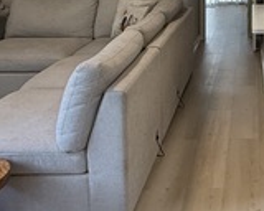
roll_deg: -1.3
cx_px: 283
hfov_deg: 30.0
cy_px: -33
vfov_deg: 24.5
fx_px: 445
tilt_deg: -3.2
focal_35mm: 57
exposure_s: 1/120
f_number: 2.2
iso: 320
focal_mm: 2.22
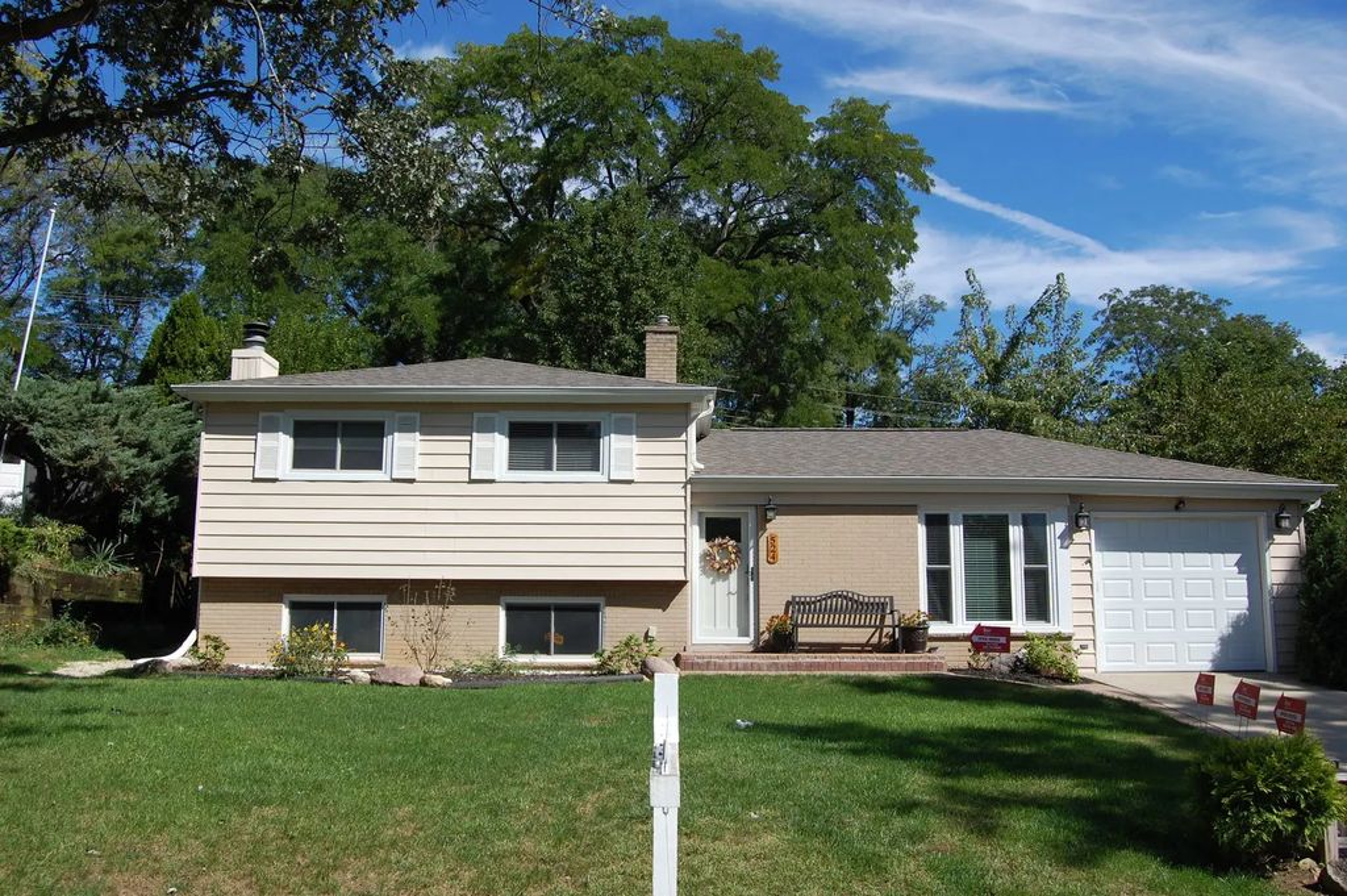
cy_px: 448
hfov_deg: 62.0
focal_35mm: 30
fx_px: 1122
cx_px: 674
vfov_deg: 43.5
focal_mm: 20
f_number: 10
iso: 200
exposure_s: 1/400
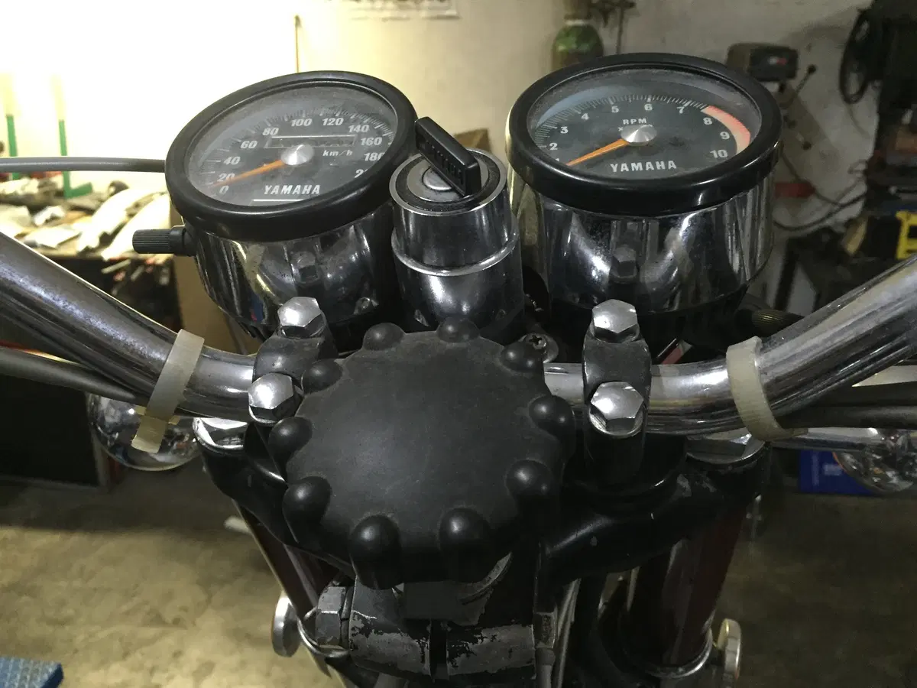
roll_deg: +1.2
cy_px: 344
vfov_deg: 48.2
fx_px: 768
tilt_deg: -20.7
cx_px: 458
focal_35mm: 29
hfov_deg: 61.7
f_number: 2.2
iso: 250
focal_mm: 4.15
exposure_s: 1/17
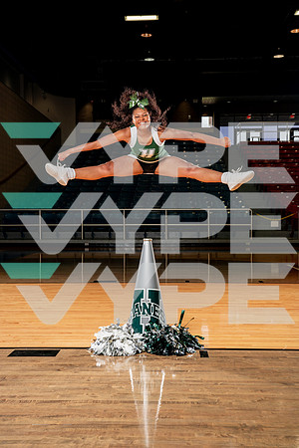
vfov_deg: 43.6
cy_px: 224
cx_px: 150
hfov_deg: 29.9
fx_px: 561
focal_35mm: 45
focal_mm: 45
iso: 200
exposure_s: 1/250
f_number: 5.6
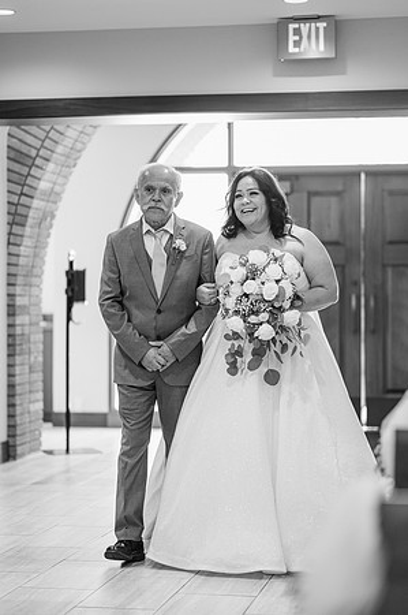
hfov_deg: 16.0
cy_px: 308
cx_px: 204
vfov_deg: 23.9
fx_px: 1448
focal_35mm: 85
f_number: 1.8
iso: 400
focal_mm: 85
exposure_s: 1/125
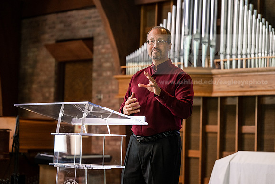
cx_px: 138
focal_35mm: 104
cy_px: 92
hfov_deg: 19.6
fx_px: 795
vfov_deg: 13.2
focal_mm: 104
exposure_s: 1/200
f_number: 3.2
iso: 2500
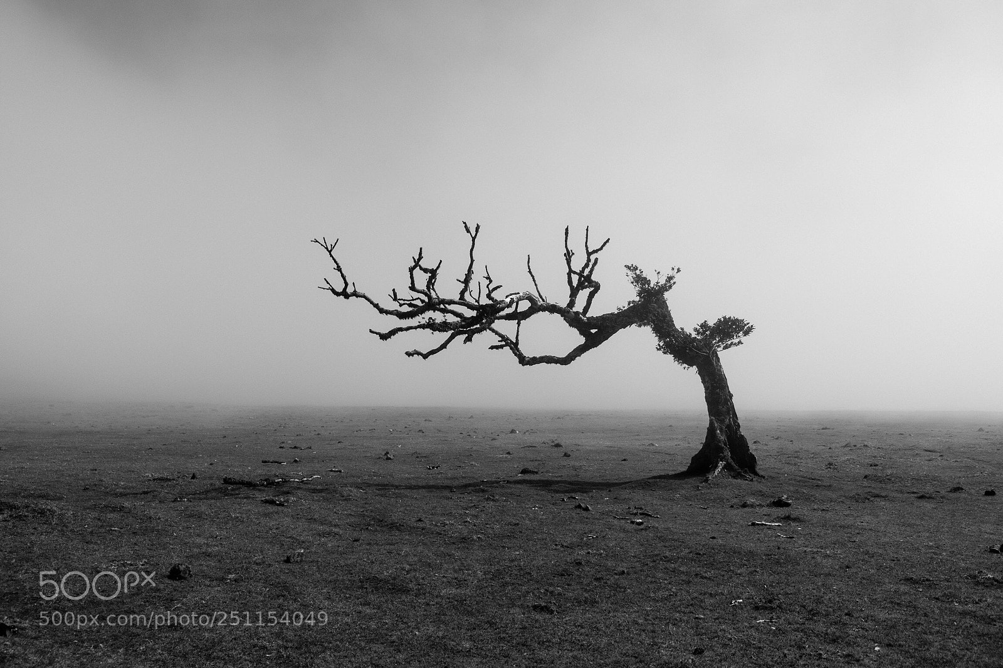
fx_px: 808
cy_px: 334
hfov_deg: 63.7
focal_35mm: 29
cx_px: 502
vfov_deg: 44.9
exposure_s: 1/4000
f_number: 3.2
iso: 200
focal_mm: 19.6
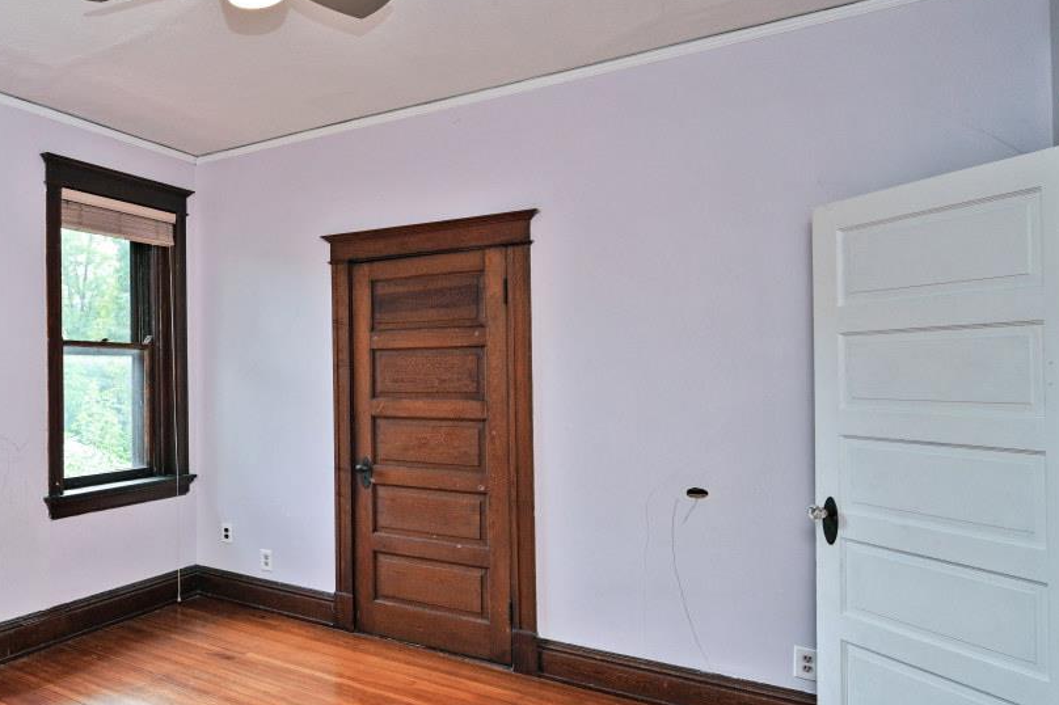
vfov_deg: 49.5
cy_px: 364
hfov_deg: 58.4
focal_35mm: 26
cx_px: 89
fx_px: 764
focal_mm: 14
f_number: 4.5
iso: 200
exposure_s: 1/80
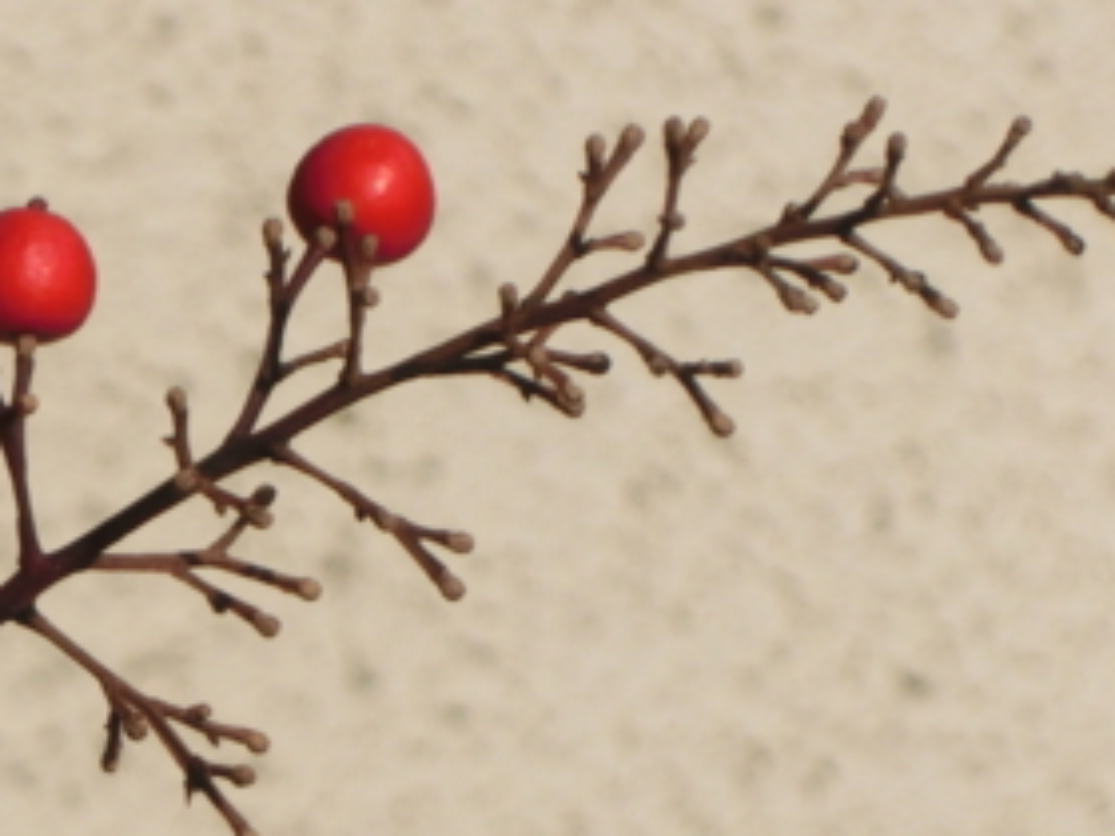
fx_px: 16749
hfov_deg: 3.8
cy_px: 748
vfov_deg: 2.9
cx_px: -295
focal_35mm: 520
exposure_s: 1/640
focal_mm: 32.14
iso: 80
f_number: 5.8
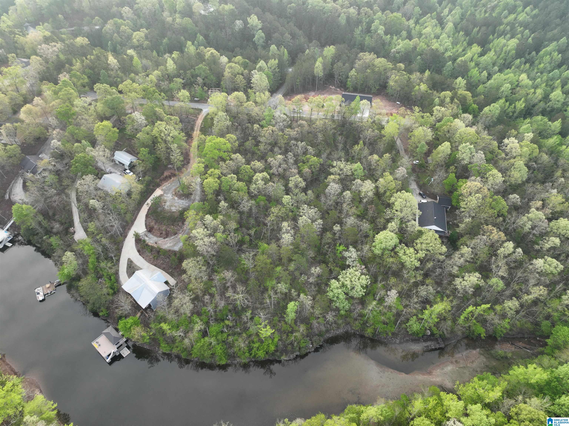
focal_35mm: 24
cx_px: 284
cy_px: 213
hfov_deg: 71.6
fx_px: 394
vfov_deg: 56.8
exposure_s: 1/160
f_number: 2.8
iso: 100
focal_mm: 12.29
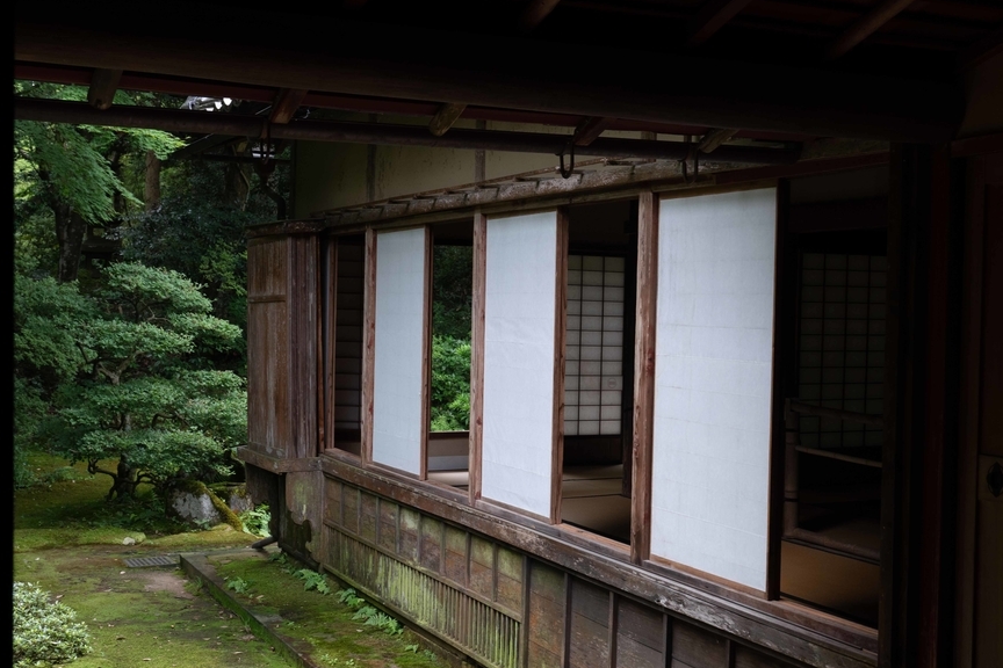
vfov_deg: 27.0
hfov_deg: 39.3
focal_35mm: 50
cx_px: 640
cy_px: 344
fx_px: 1393
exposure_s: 1/80
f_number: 8
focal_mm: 36
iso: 400
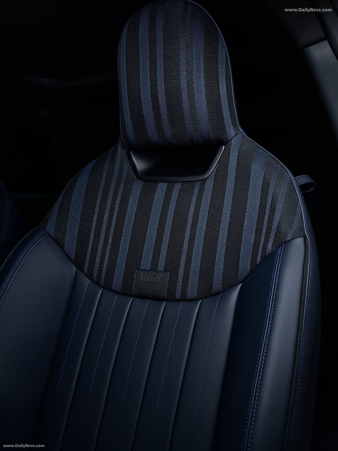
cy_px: 226
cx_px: 169
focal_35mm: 36
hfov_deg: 39.7
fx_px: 469
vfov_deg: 51.4
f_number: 14
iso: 3200
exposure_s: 1/40
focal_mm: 45
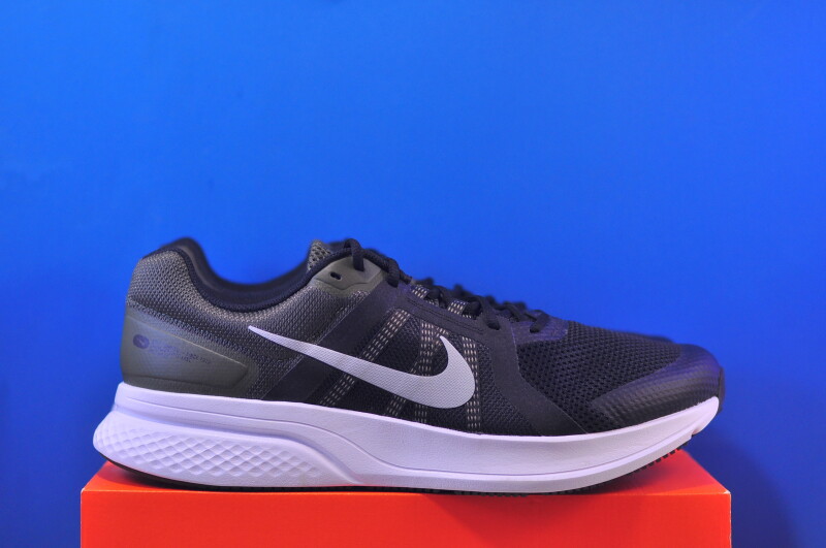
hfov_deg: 27.0
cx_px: 413
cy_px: 274
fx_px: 1718
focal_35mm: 75
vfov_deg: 18.1
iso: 250
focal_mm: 50
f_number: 2.5
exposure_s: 1/320
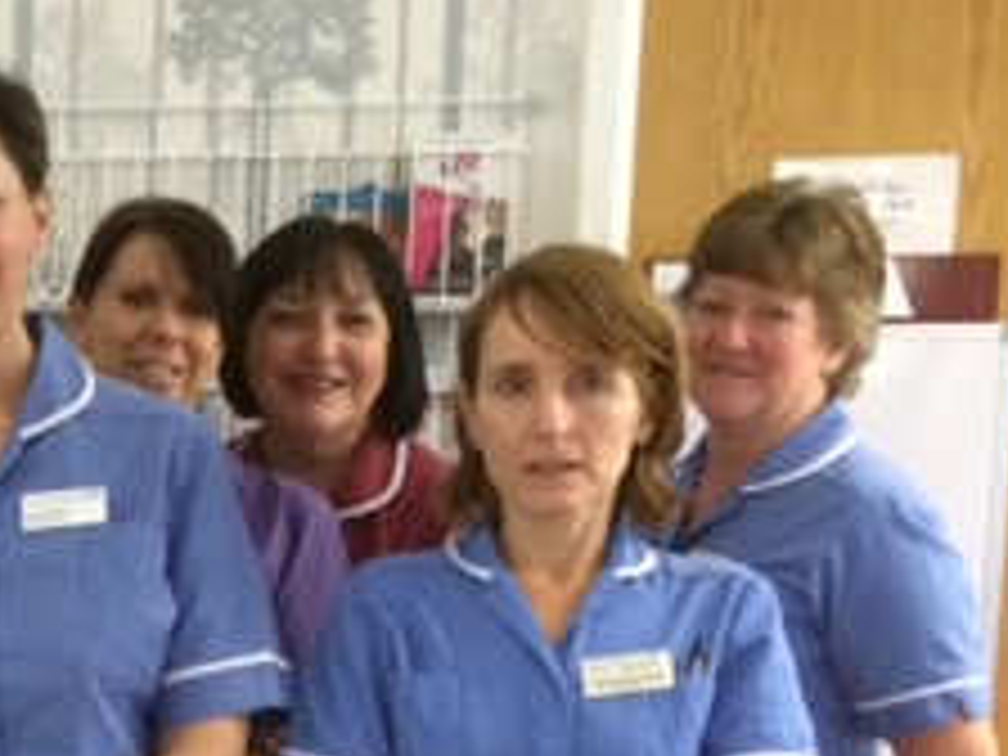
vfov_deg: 17.3
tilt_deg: -9.5
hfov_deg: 21.9
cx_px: -189
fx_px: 2417
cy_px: 774
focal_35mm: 83
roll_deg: -0.3
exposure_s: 1/17
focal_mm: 4.15
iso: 500
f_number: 2.2
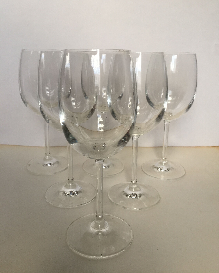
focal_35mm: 31
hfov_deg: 47.1
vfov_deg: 57.1
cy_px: 126
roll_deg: -0.4
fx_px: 251
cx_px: 108
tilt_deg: -12.5
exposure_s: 1/40
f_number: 2.2
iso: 32
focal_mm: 4.15
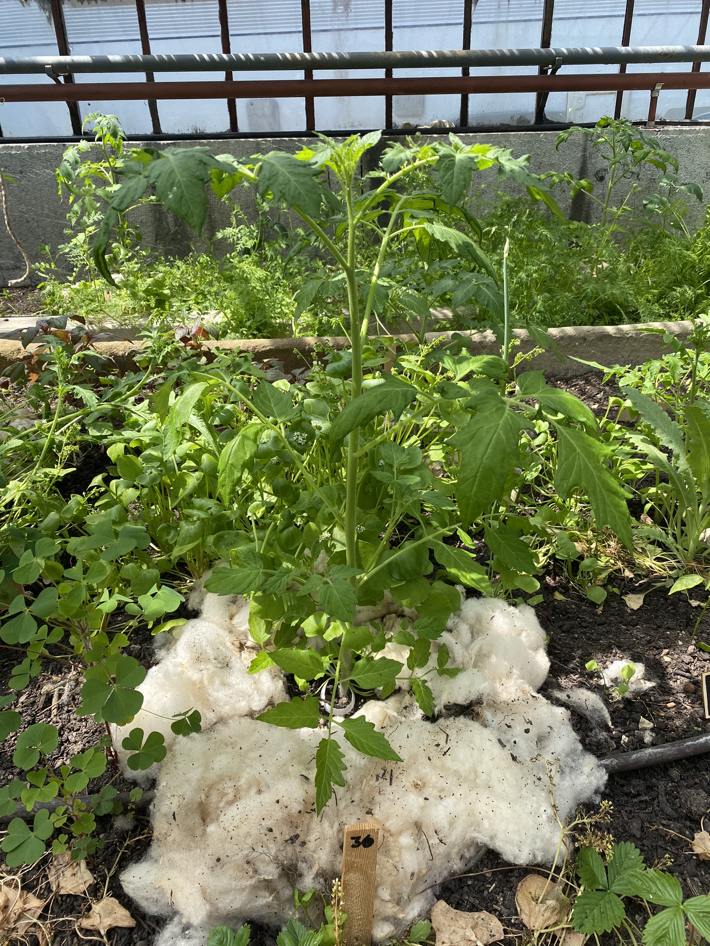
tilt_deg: -28.8
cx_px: 355
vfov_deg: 67.3
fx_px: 711
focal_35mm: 26
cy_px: 473
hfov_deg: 53.1
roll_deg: +2.5
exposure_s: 1/640
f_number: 1.8
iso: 32
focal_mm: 4.25
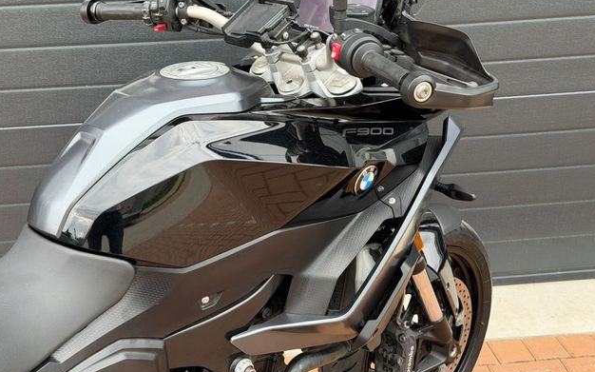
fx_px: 843
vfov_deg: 24.8
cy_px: 154
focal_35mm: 52
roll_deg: +2.9
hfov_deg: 38.9
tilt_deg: -20.5
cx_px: 300
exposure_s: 1/455
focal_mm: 6.76
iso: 100
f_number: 1.78
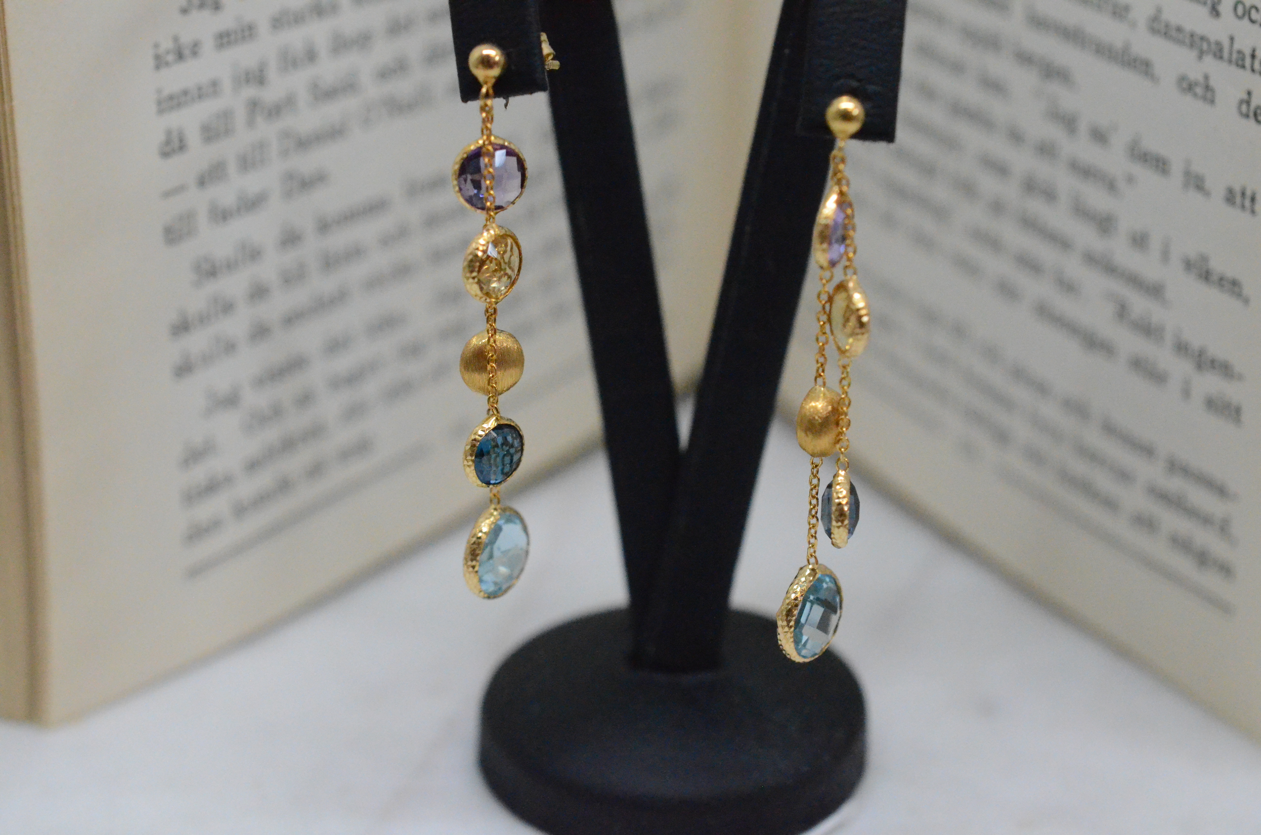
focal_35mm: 60
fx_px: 2097
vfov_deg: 22.5
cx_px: 630
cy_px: 418
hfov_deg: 33.5
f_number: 6.3
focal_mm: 40
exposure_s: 1/2500
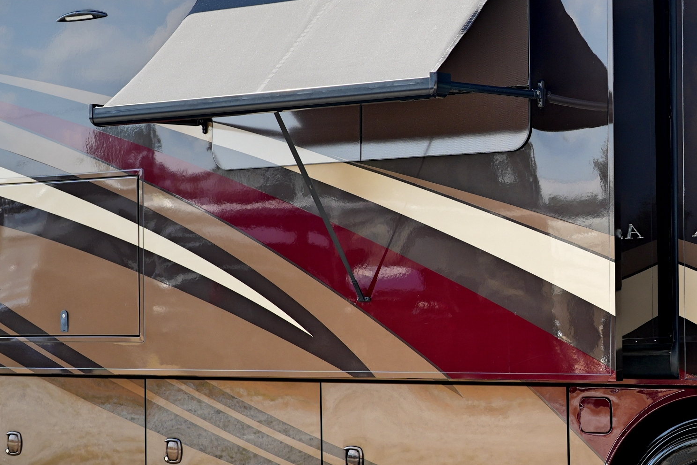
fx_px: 1955
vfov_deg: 13.6
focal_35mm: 101
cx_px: 643
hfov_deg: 19.8
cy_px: 231
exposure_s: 1/200
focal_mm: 50
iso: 100
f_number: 4.5
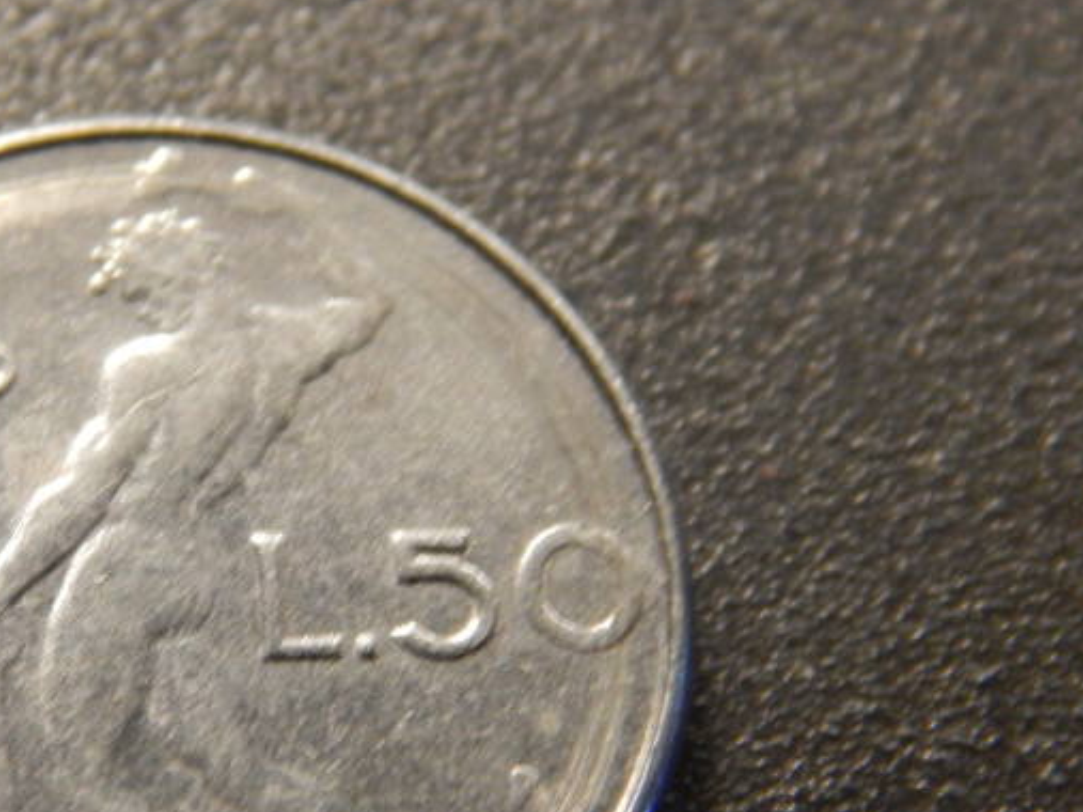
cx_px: 154
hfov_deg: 13.3
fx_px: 4629
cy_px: 568
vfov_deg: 10.0
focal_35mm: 148
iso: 400
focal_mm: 13.5
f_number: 4.2
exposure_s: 1/10
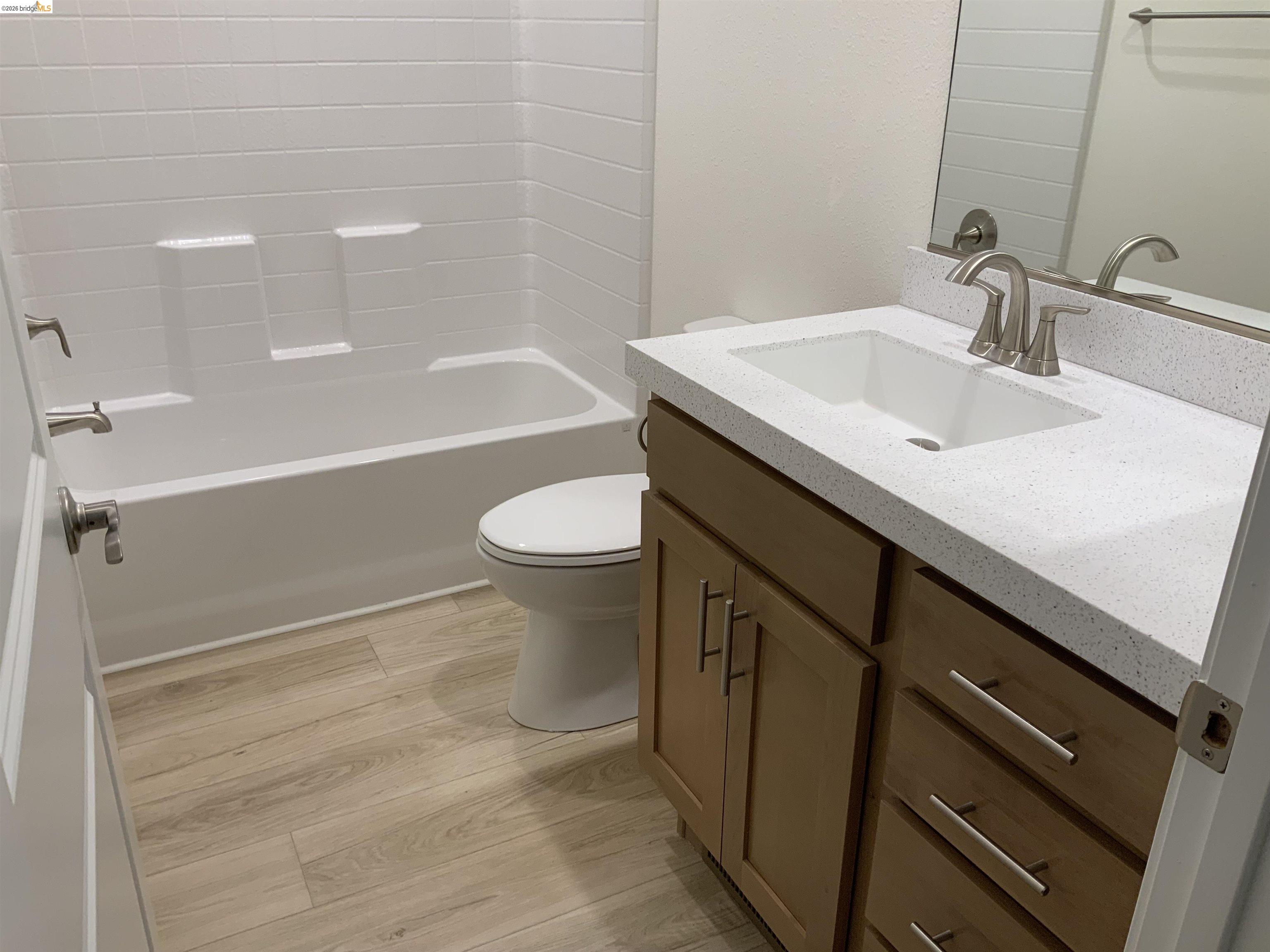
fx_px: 1064
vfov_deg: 48.2
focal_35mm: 29
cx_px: 635
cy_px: 476
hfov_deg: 61.7
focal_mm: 3
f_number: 1.8
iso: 40
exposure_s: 1/60
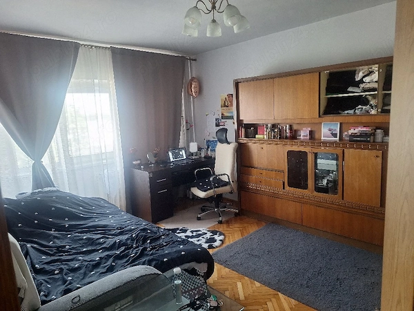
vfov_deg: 58.9
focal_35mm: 23
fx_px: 275
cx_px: 207
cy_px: 156
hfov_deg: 73.9
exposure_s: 1/33
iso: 200
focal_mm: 5.54
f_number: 1.8
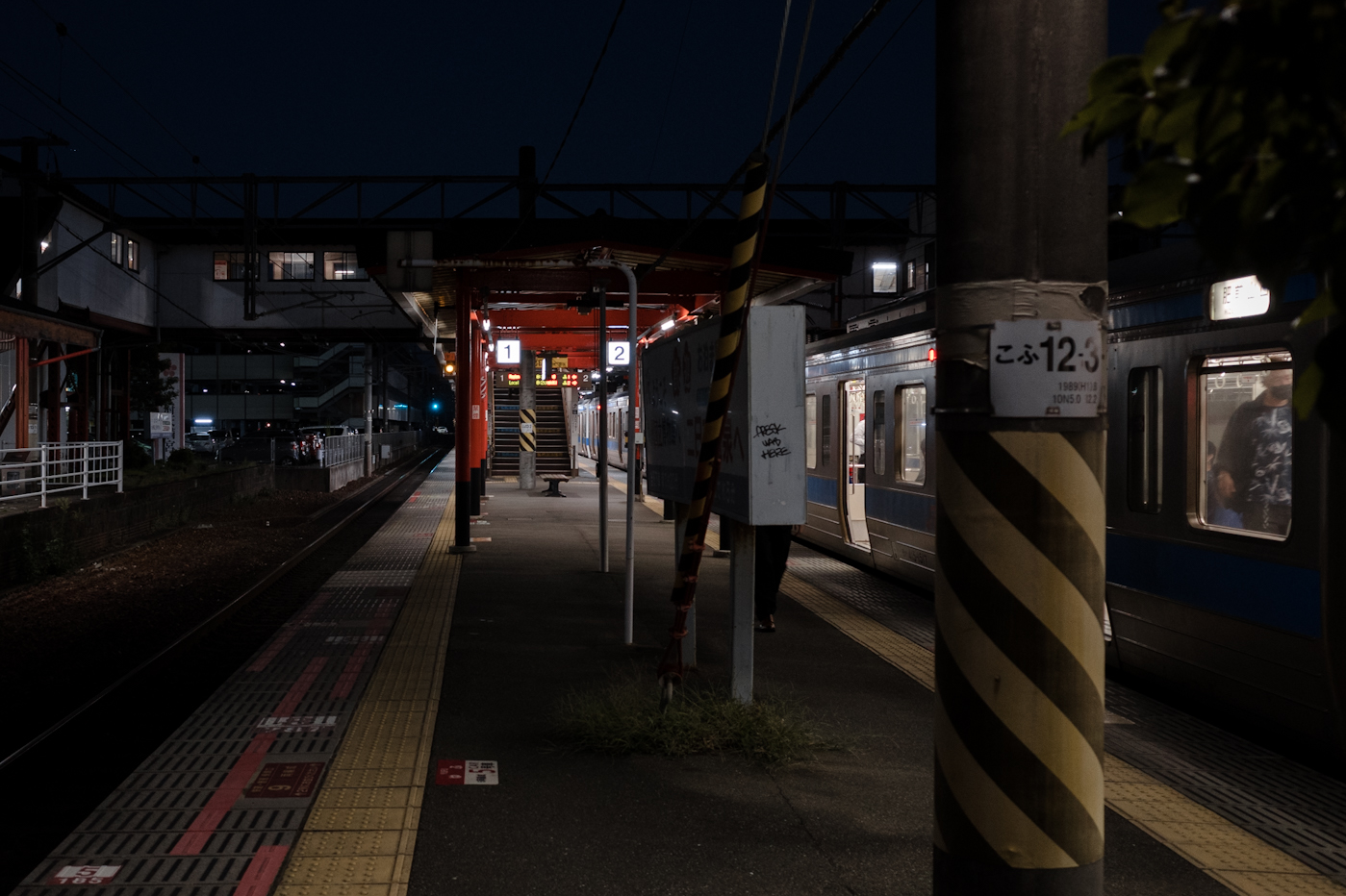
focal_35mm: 41
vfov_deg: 32.6
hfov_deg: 46.8
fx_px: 1532
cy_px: 416
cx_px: 470
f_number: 2.8
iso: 1000
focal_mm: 18.3
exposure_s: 1/30
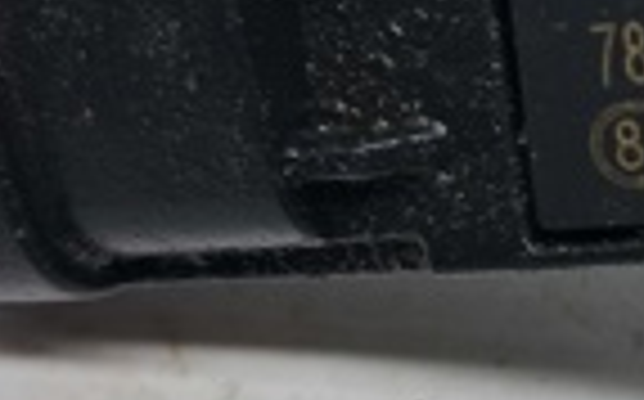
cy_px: 52
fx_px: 2244
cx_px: 716
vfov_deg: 10.2
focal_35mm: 128
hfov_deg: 15.9
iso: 50
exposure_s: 1/50
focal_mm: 4
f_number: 1.8
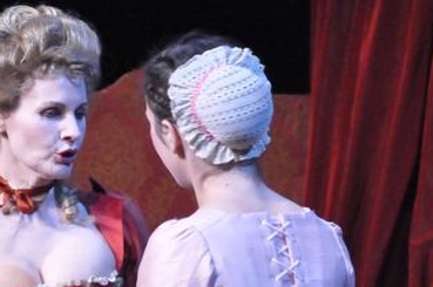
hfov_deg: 5.2
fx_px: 4807
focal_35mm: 400
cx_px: 254
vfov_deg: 3.4
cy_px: 133
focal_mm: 105
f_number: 5.6
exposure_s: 1/50
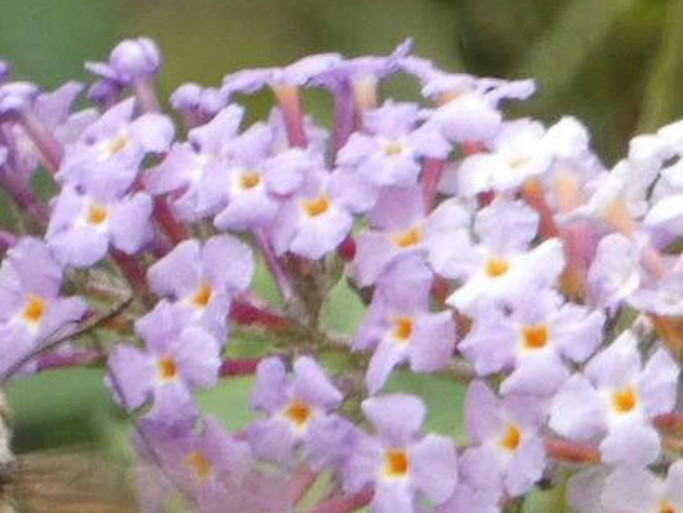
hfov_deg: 1.6
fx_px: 24638
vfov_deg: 1.2
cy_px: 446
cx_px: 114
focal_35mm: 1248
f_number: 5.6
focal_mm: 107.6
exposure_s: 1/100
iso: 250
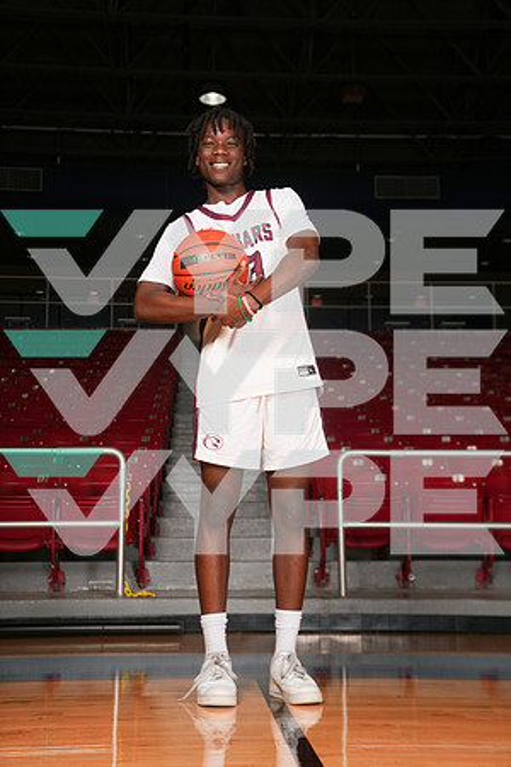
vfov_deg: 38.2
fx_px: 1107
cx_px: 256
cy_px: 384
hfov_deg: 26.0
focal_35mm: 52
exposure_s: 1/200
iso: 250
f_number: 6.3
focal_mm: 52
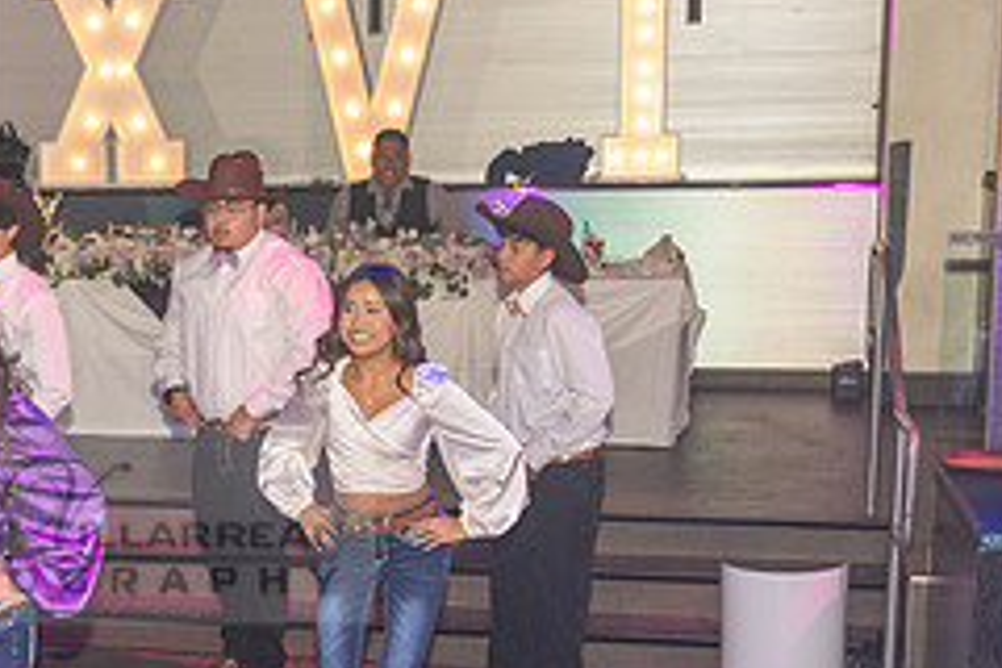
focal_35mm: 81
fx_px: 2254
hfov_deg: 24.1
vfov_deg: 16.7
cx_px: 21
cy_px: 524
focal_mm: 33.5
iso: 1000
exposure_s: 1/200
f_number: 4
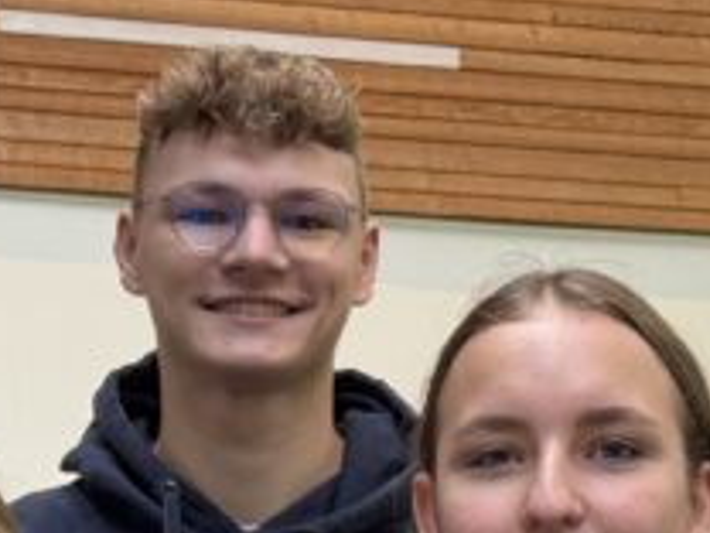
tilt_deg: +3.6
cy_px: 810
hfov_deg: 11.2
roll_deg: +0.1
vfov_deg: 8.2
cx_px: 225
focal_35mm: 177
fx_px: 3630
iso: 125
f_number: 1.78
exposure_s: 1/60
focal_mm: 6.76
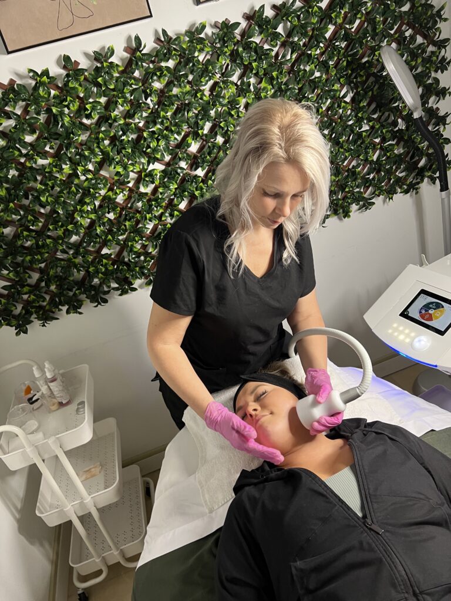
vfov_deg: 67.3
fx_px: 452
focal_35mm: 26
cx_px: 226
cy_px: 300
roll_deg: +16.8
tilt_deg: -24.7
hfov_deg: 53.1
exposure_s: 1/78
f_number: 1.5
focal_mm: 5.7
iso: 100
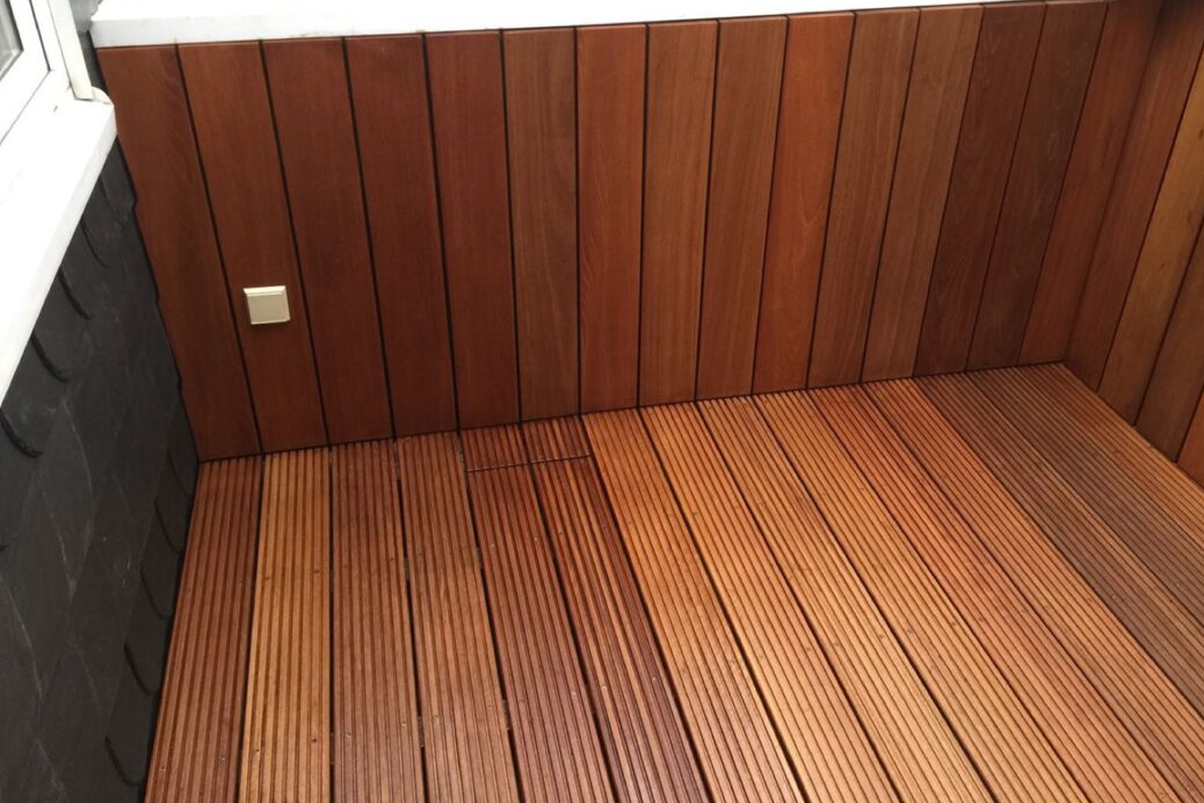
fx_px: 1037
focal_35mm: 31
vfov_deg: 42.3
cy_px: 357
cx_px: 610
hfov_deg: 60.3
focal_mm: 4.15
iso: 50
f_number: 2.2
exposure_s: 1/17
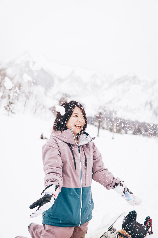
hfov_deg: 29.2
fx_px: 303
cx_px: 78
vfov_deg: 42.7
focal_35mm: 46
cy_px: 119
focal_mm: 30
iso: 200
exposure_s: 1/4000
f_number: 1.7
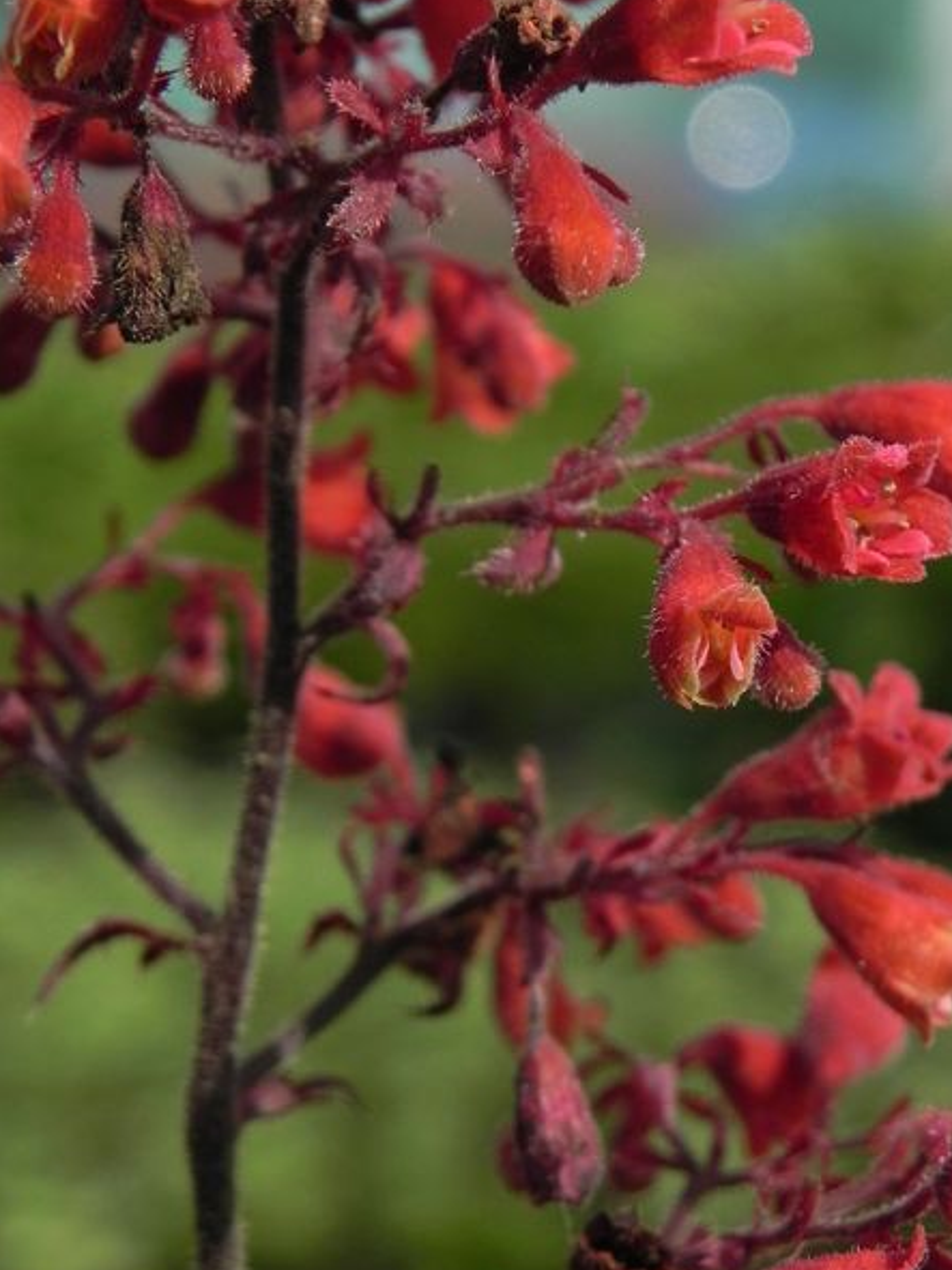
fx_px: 4218
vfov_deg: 17.1
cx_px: 365
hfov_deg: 12.9
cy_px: 503
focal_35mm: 115
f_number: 4
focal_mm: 15.1
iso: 160
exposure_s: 1/1000
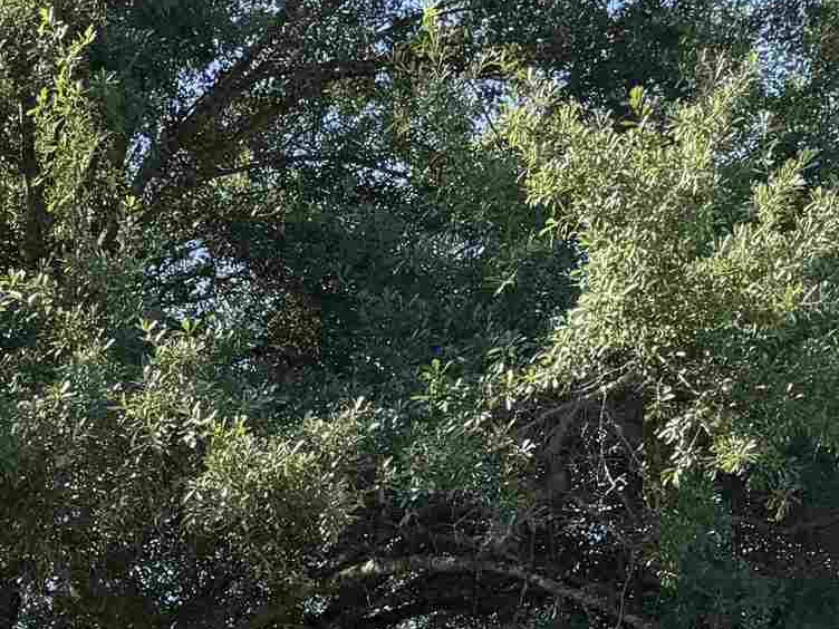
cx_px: -553
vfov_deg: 13.5
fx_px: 2375
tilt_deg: +5.5
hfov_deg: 17.3
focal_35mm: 98
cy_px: 1150
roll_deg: -0.8
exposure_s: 1/1122
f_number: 1.78
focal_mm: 6.76
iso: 80
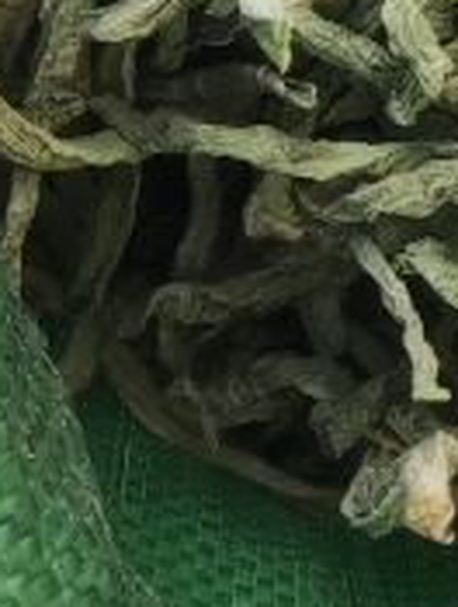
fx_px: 2672
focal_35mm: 152
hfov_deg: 9.4
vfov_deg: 11.9
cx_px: 812
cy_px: -494
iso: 50
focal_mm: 4.71
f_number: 1.79
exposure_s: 1/168
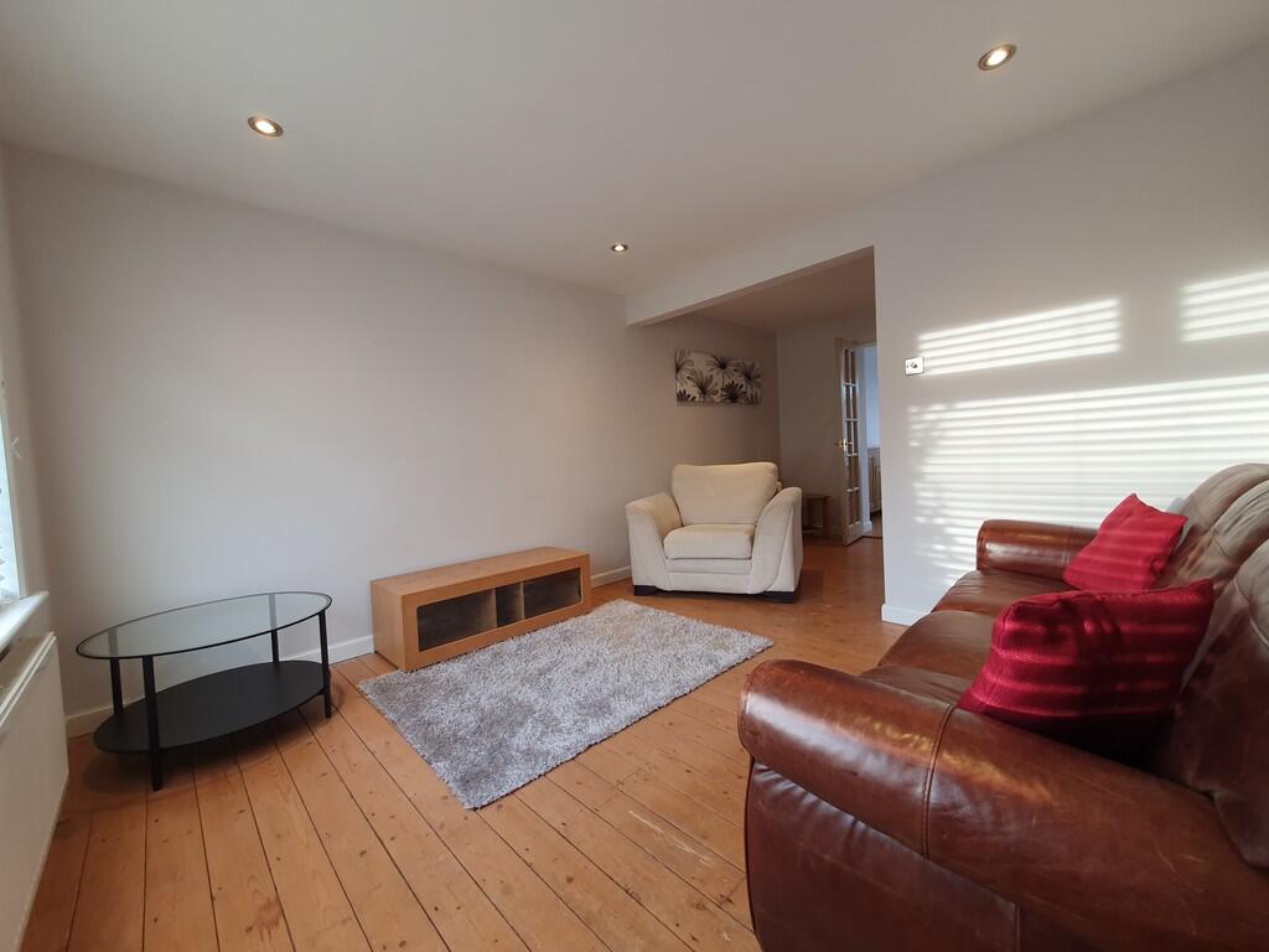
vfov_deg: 89.9
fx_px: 477
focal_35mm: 13
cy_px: 476
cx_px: 634
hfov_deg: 106.2
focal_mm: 1.8
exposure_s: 1/50
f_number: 2.2
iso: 64
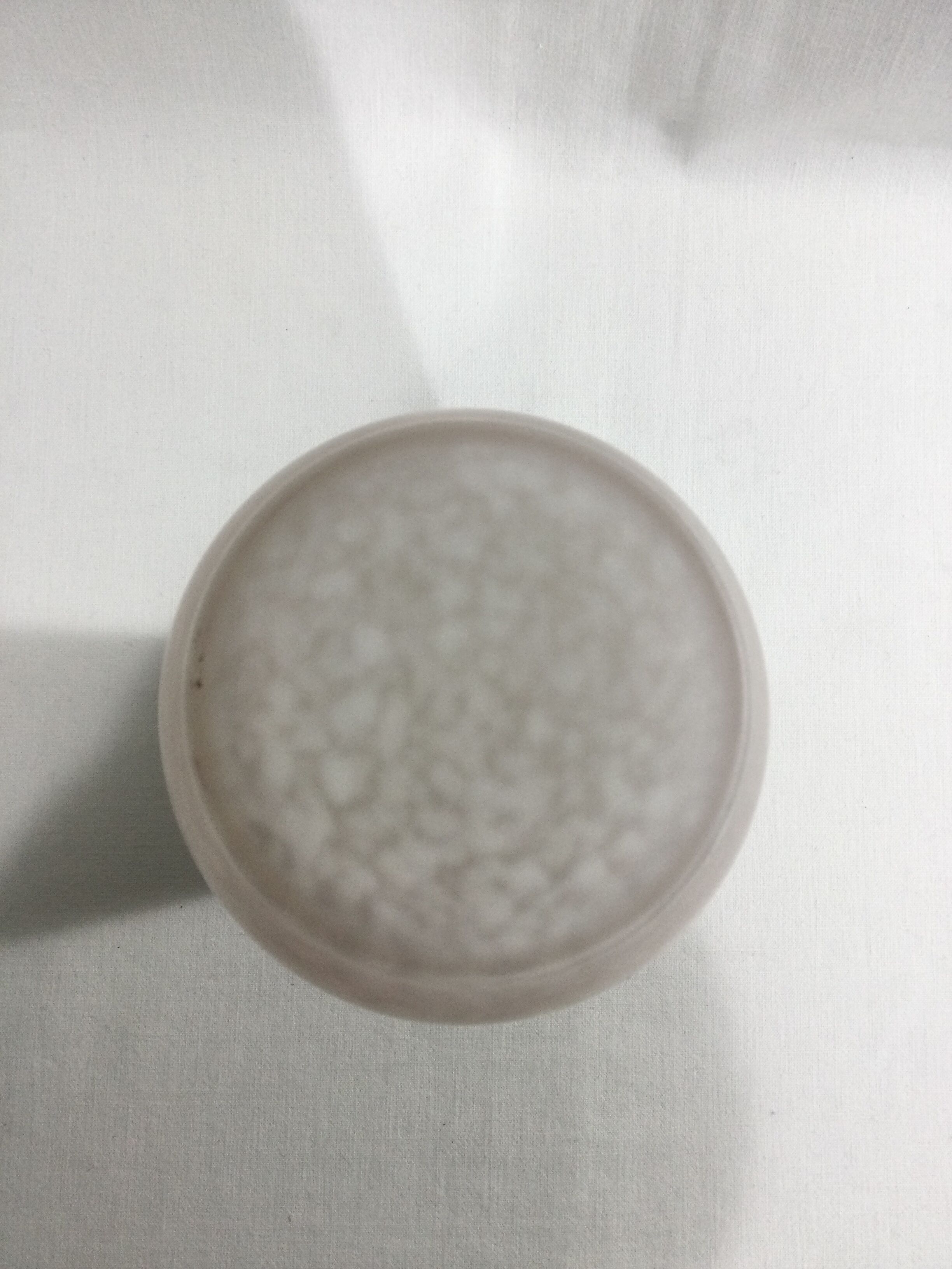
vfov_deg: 58.4
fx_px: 1137
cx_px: 476
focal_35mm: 31
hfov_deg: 45.4
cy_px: 634
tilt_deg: -83.4
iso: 32
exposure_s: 1/33
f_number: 2.4
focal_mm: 3.3
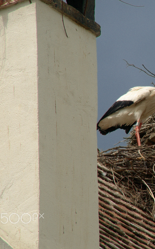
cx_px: 173
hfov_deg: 1.9
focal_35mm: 691
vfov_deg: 3.0
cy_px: 124
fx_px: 4671
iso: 200
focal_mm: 300
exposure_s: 1/200
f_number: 13
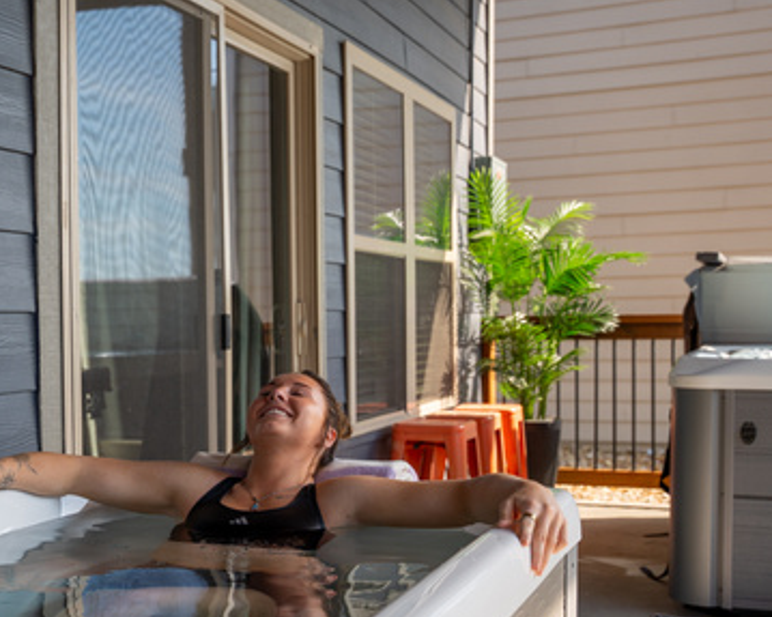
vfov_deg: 27.1
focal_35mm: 56
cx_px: 209
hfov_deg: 33.0
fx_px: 1279
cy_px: 372
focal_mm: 35.7
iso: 125
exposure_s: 1/640
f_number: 3.5
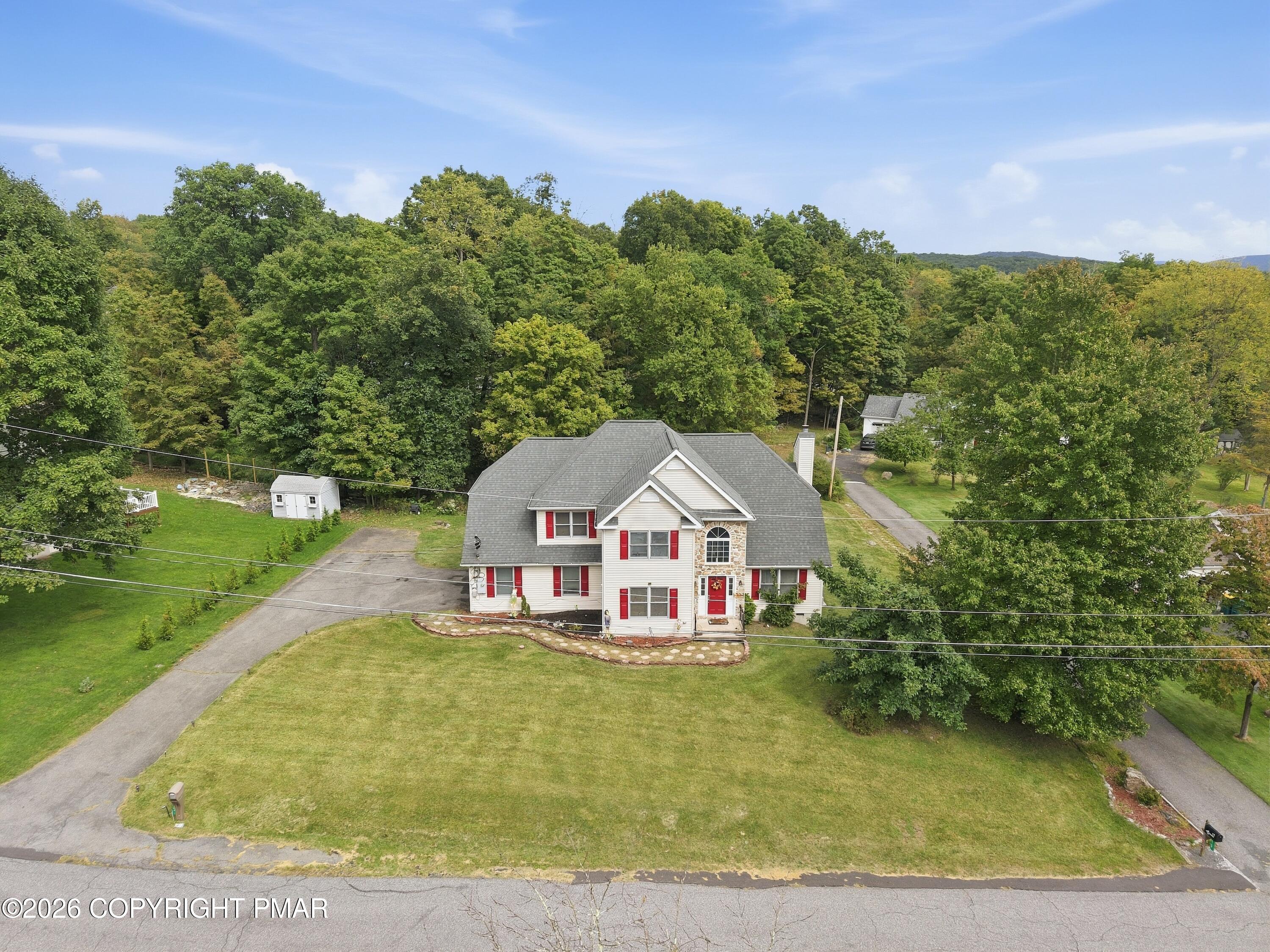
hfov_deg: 71.6
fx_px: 881
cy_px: 476
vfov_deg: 56.8
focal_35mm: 24
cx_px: 635
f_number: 1.8
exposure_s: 1/4000
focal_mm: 8.7
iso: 200
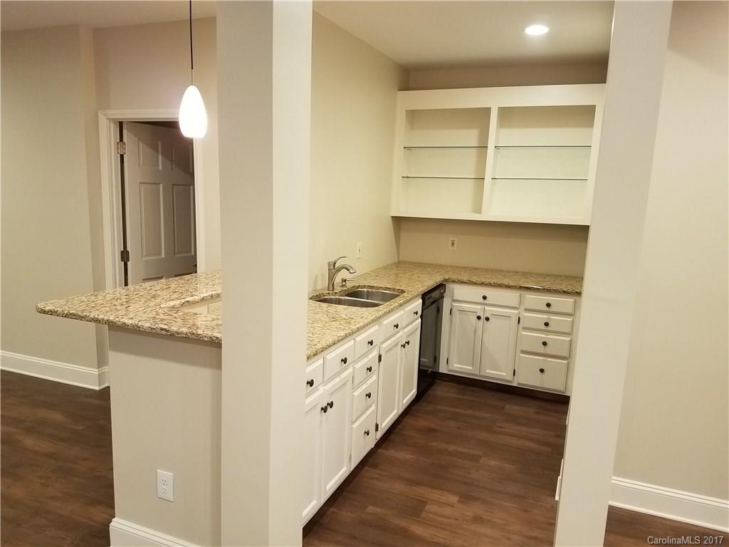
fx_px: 548
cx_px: 364
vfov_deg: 53.1
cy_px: 274
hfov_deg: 67.3
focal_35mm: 26
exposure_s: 1/40
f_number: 1.7
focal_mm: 4.2
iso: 160
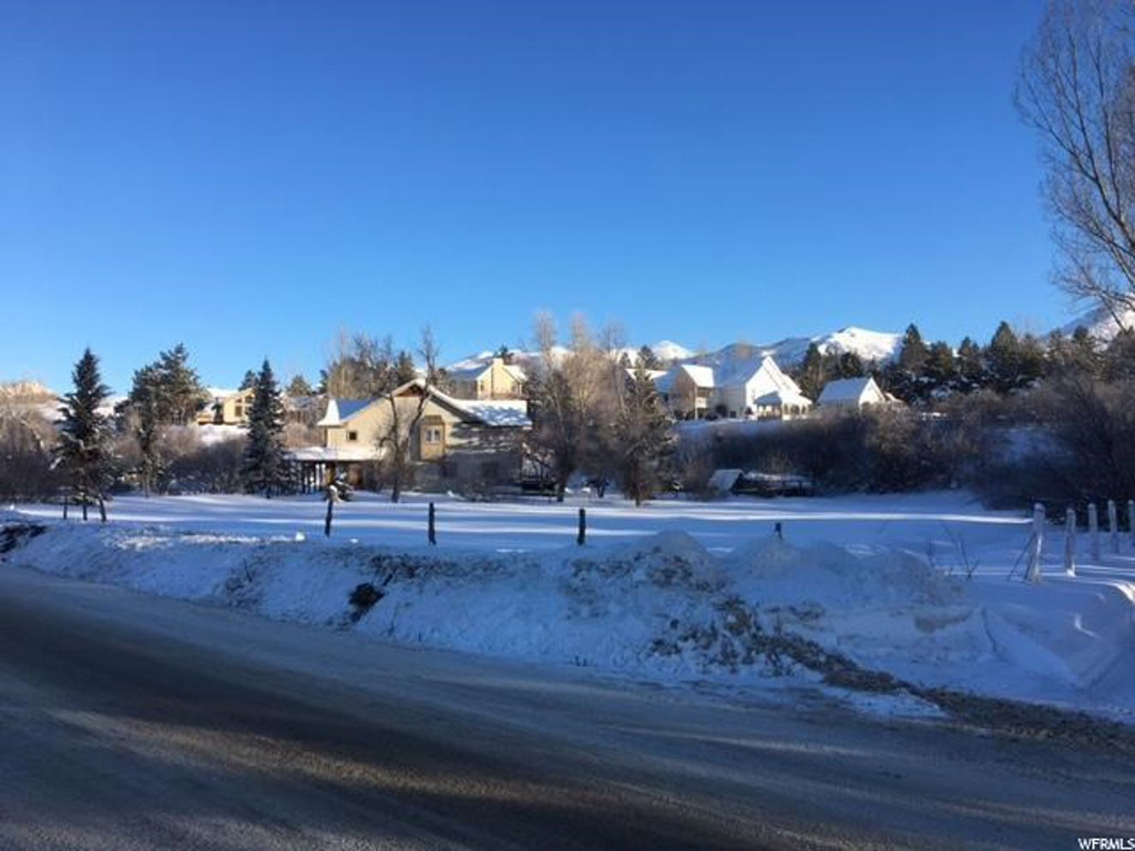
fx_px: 951
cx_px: 568
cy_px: 426
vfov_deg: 48.2
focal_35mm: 29
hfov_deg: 61.7
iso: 25
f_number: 2.2
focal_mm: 4.15
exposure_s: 1/894
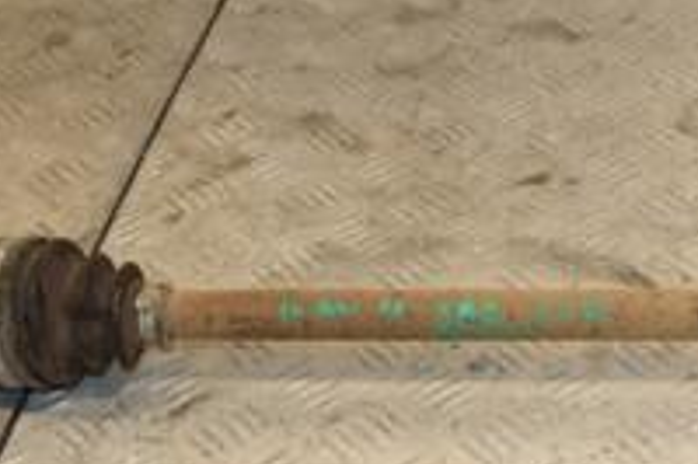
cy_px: 293
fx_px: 1569
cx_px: 628
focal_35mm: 81
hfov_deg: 24.4
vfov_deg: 16.8
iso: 800
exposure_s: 1/200
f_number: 5.6
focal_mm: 18
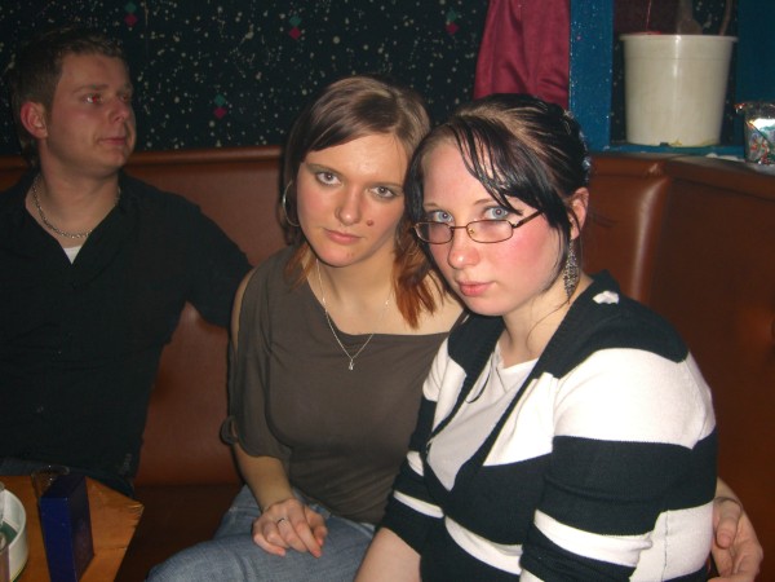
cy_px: 291
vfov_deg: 37.7
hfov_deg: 49.0
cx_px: 388
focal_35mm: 38
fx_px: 851
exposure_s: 1/60
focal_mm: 7.9
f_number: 2.8
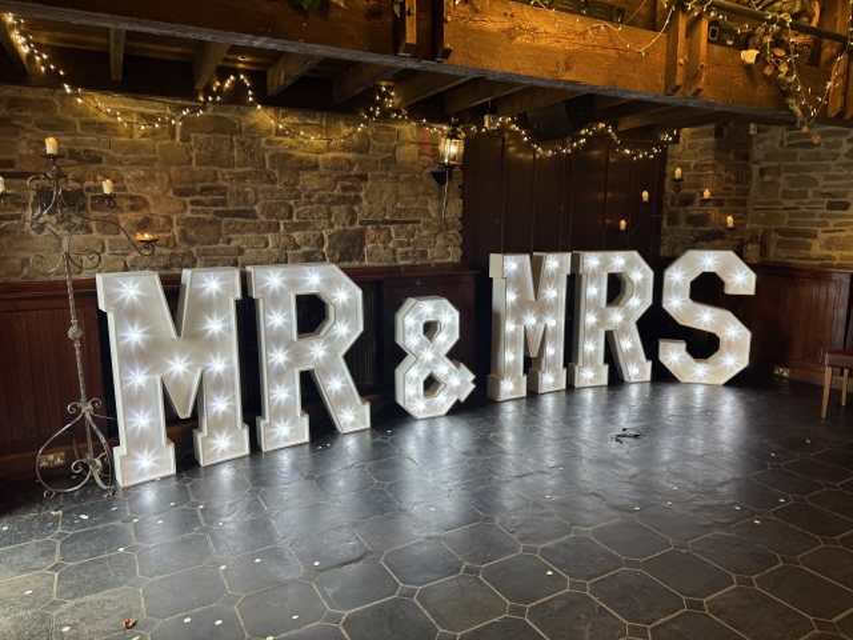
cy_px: 320
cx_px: 426
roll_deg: +1.3
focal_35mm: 24
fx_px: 591
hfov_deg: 71.6
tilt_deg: -9.3
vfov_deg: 56.8
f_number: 1.78
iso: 125
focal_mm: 6.86
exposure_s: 1/50
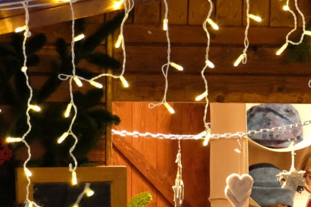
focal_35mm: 818
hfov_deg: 2.5
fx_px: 7066
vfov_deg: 1.7
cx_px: 522
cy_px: 183
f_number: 2.8
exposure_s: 1/90
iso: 6400
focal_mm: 129.2
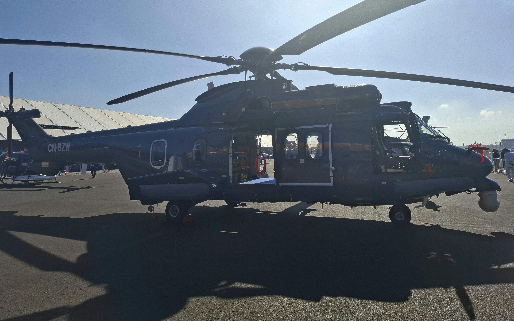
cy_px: 139
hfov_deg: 72.5
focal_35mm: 25
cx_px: 257
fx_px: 350
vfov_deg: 49.1
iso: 50
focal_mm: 5.54
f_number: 1.8
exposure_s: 1/5000
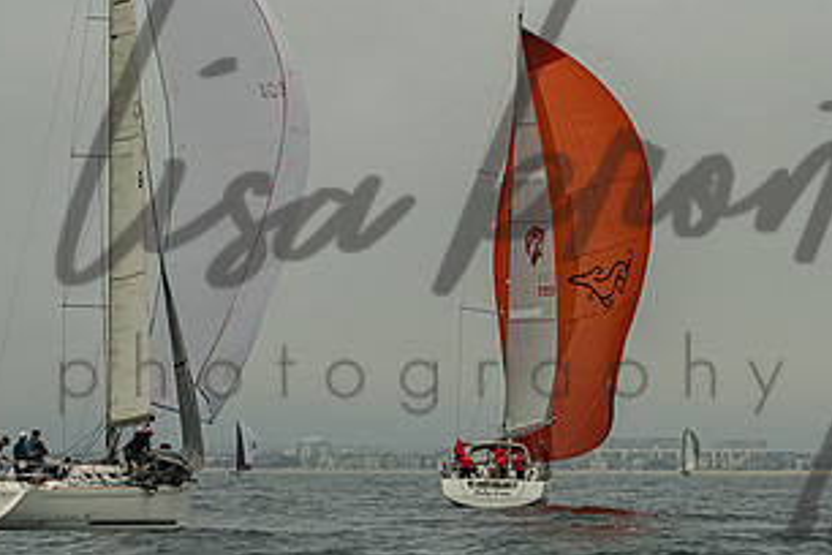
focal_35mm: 114
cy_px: 69
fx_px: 2634
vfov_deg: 11.9
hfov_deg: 17.9
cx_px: 501
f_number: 5.3
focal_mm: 48
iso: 400
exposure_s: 1/6400
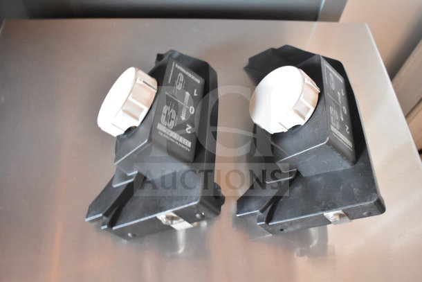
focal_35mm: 32
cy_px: 141
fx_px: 369
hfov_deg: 59.5
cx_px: 211
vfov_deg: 41.7
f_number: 3.8
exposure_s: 1/30
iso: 4000
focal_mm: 21
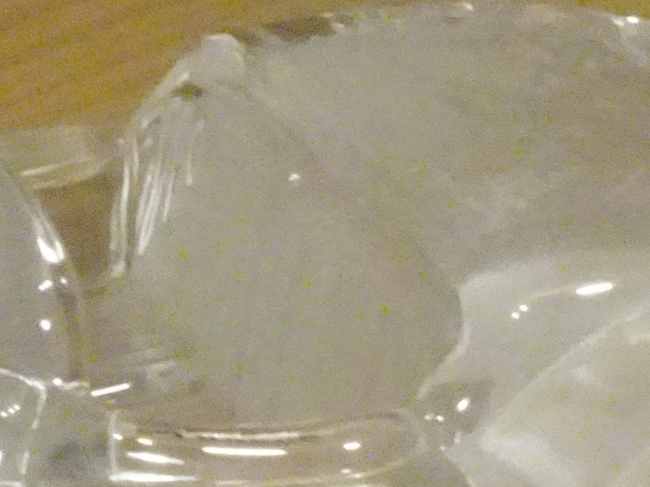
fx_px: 5746
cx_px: -321
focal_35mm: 306
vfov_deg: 4.8
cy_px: 507
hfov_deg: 6.4
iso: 3200
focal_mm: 10.59
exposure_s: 1/60
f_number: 7.1
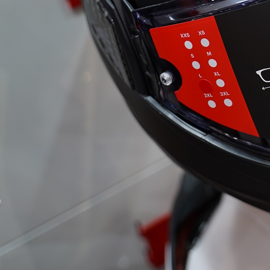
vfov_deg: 22.3
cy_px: 11
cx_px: 321
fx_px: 662
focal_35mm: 75
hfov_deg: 21.5
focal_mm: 29
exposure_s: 1/60
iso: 640
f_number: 2.8
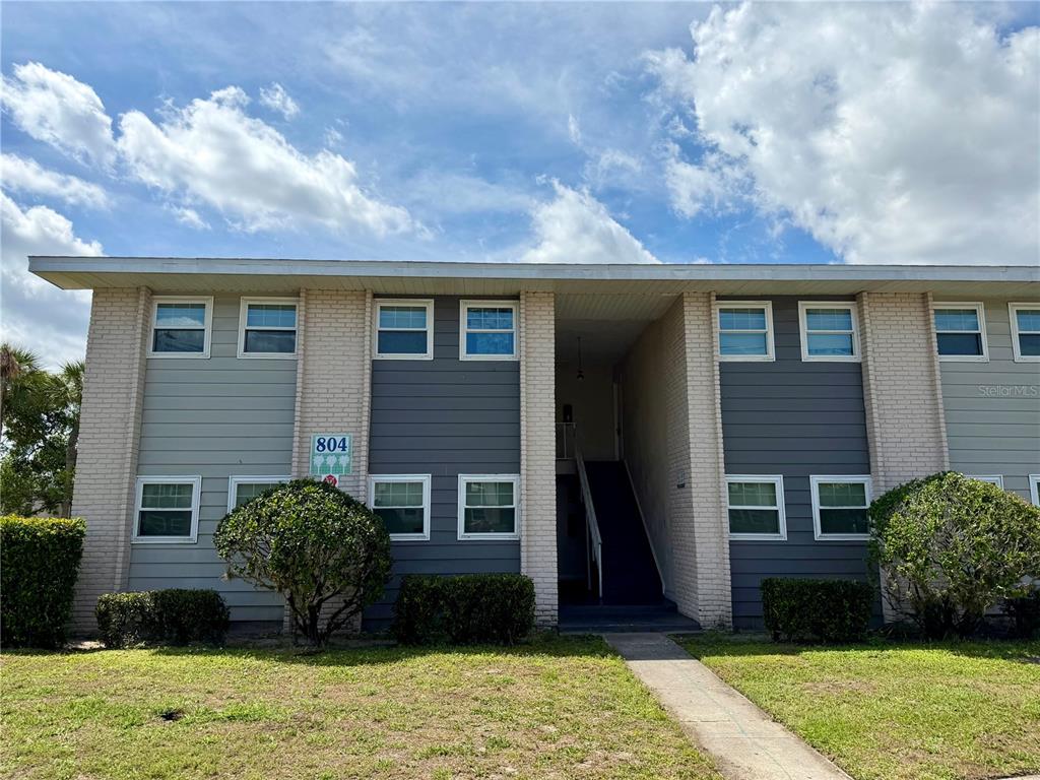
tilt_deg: +10.5
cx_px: 520
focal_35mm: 24
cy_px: 390
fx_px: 721
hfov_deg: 71.6
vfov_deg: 56.8
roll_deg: +0.6
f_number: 1.78
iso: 80
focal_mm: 6.76
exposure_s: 1/8130
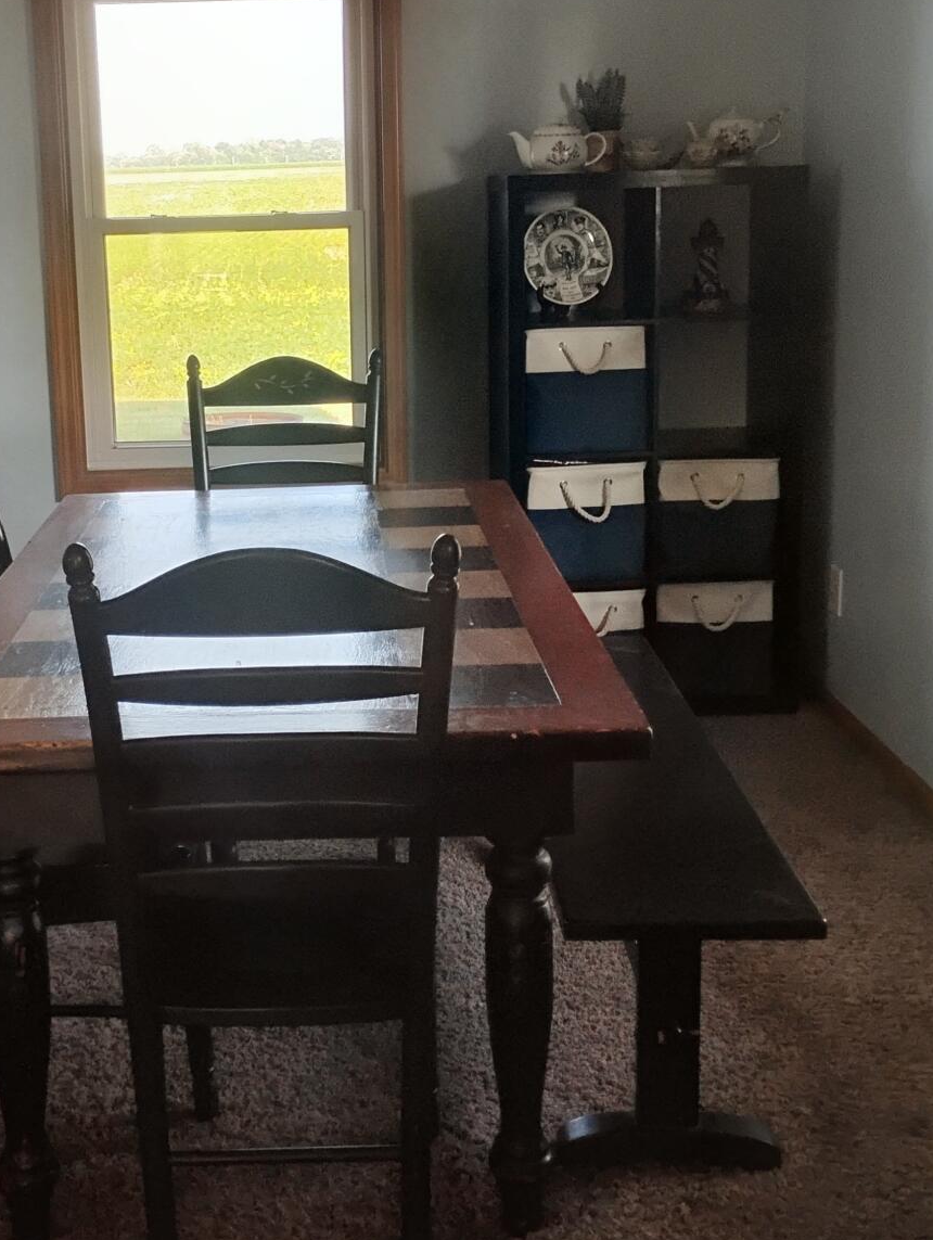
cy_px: 533
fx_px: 1757
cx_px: 302
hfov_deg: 29.5
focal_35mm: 49
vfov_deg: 38.8
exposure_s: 1/60
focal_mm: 4.26
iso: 388
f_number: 1.8
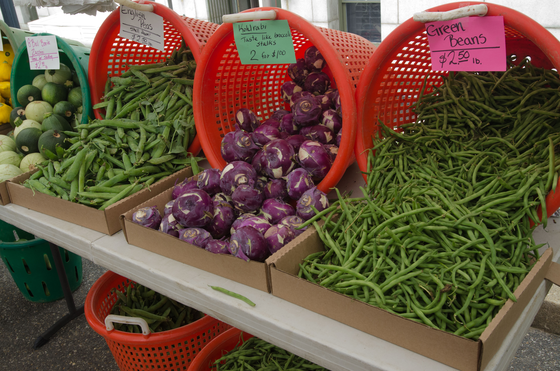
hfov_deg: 51.4
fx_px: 582
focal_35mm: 38
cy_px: 186
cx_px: 280
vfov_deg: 35.3
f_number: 10
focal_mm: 25
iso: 1000
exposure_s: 1/100
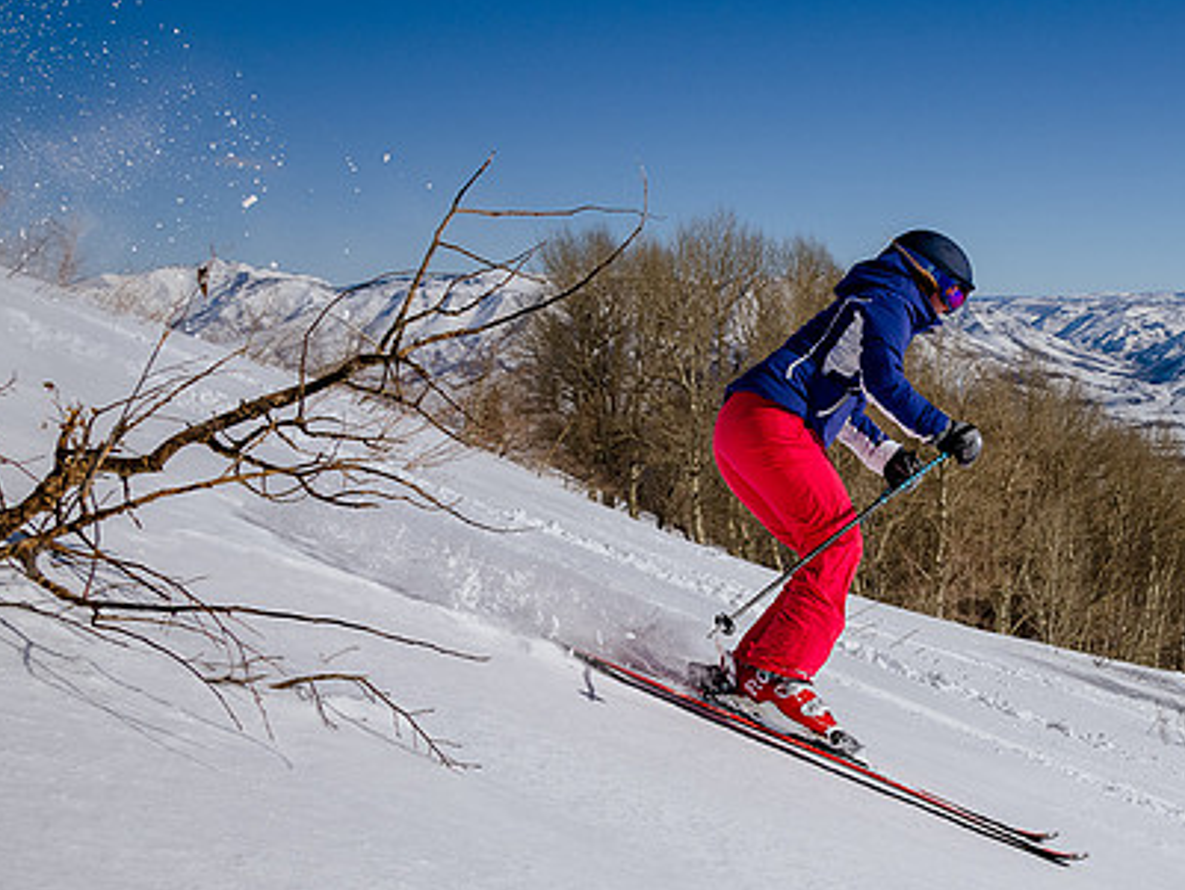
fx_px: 1644
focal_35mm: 48
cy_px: 457
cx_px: 1033
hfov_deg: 37.4
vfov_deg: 30.3
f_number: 9
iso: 200
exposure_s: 1/2500
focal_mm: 24
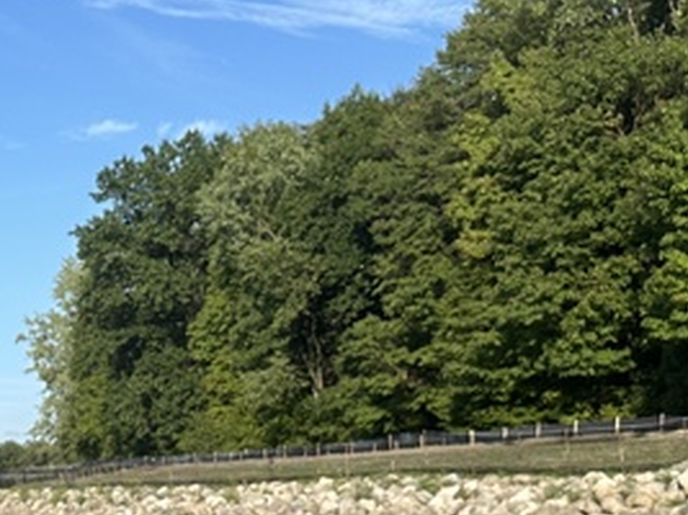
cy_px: 538
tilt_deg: -1.5
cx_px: -139
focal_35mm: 90
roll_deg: -0.1
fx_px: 1788
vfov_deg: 16.0
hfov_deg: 20.4
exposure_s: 1/3472
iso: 80
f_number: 1.78
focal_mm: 6.86
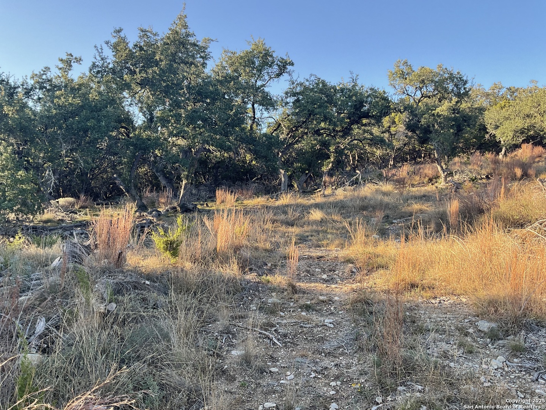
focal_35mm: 29
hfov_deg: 61.7
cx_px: 273
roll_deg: -2.3
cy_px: 205
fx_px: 457
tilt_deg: +0.1
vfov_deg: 48.2
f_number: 1.8
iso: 16
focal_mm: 3
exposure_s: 1/225
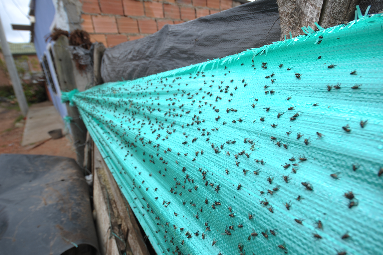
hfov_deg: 86.9
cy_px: 133
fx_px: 202
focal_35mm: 19
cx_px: 198
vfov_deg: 64.5
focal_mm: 17
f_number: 5.6
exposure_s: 1/250
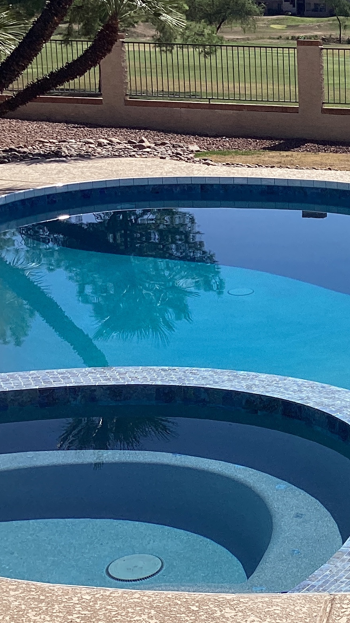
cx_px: 492
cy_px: 344
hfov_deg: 15.9
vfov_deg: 29.7
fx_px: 1172
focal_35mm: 71
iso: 25
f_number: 2.4
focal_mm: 3.3
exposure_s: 1/2092
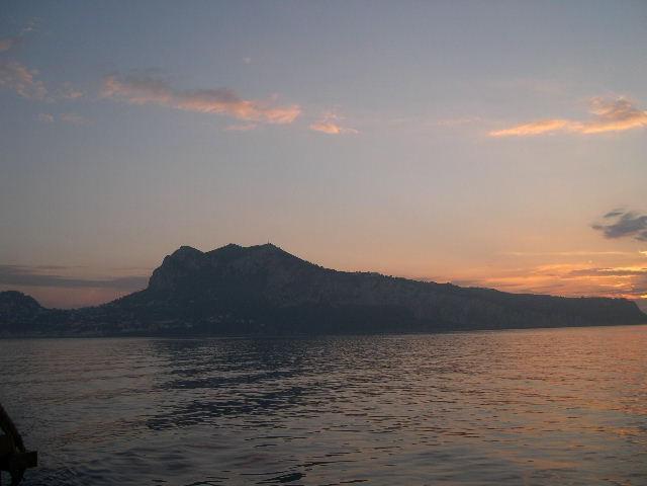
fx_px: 710
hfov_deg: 49.0
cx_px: 324
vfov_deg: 37.7
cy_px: 243
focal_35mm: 38
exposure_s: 1/500
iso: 100
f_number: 2.8
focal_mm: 8
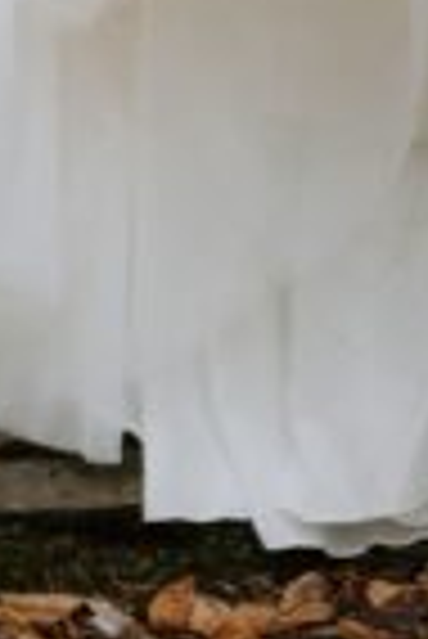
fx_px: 4483
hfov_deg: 5.4
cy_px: -1040
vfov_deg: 7.5
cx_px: 579
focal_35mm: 252
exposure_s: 1/250
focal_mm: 35
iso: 200
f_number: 2
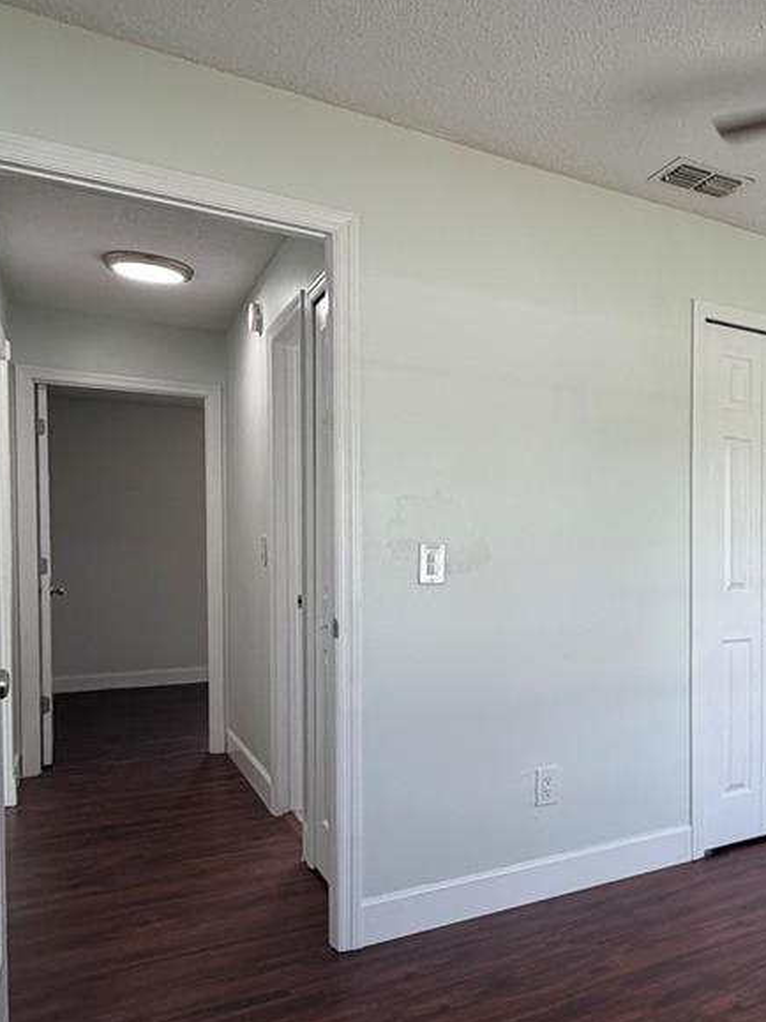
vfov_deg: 61.4
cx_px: 750
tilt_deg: -0.8
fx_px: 856
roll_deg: -0.5
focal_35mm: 29
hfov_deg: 42.3
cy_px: 579
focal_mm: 2.22
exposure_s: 1/120
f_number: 2.2
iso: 125
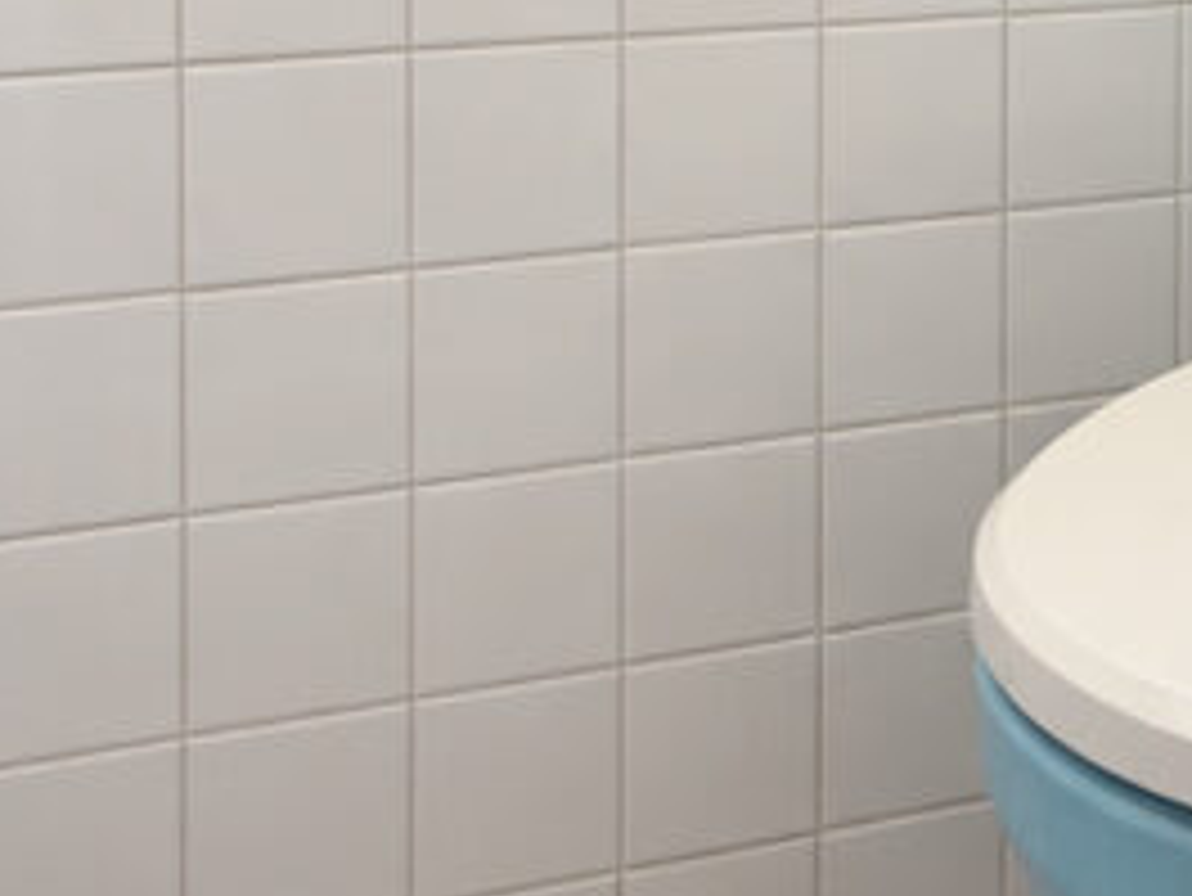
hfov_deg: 35.1
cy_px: -293
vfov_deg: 23.6
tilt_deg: -0.4
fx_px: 1860
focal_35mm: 54
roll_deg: -0.2
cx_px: 814
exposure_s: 1/121
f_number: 2.2
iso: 160
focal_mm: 2.22
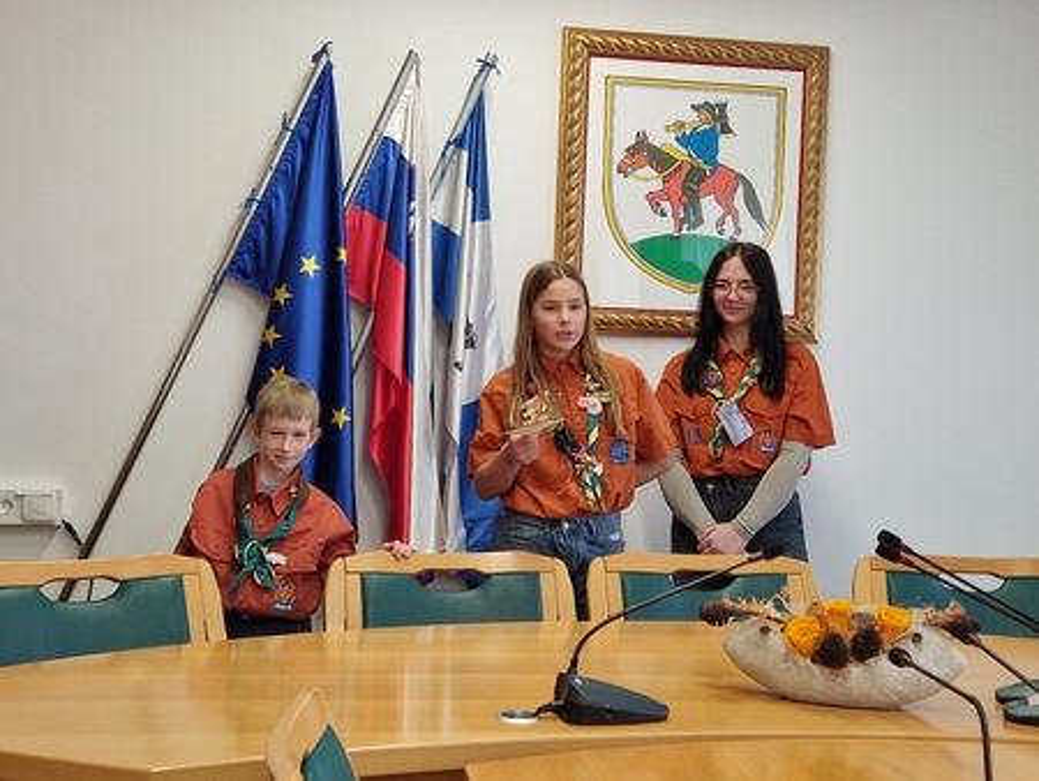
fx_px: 691
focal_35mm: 23
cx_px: 520
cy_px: 390
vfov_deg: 58.9
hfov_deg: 73.9
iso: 160
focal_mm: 5.4
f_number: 1.8
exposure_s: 1/180
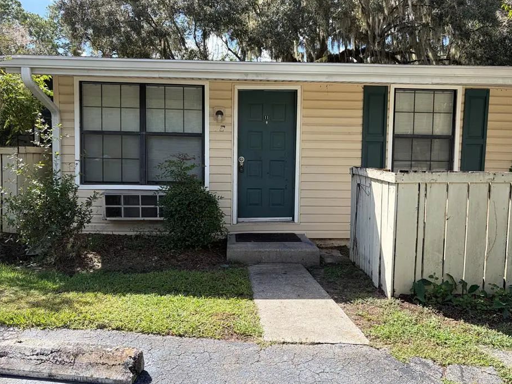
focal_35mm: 29
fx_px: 429
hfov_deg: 61.6
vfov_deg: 48.2
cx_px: 262
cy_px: 193
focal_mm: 5.96
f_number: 1.6
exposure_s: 1/1311
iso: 50
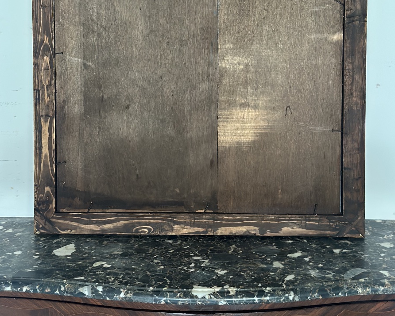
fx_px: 737
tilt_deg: -9.5
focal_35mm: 63
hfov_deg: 30.0
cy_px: 81
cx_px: 198
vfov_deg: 24.0
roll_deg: -1.6
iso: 640
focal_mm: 6.86
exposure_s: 1/33
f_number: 1.78
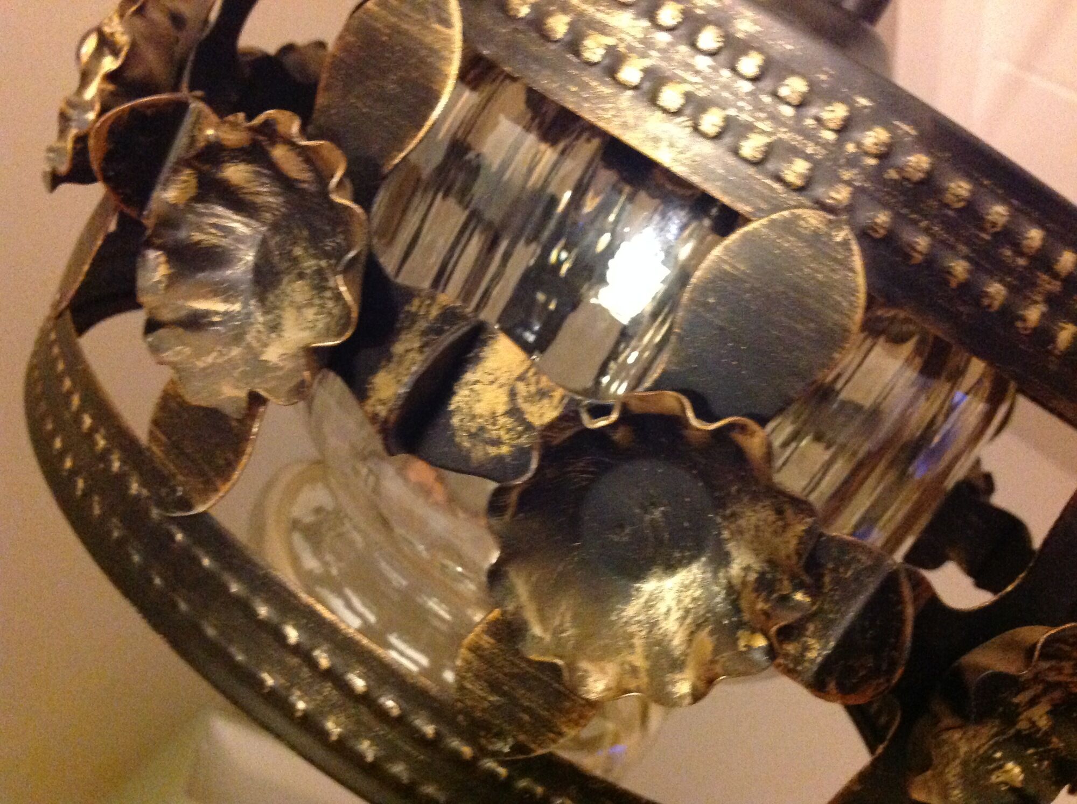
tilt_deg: -13.0
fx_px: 1087
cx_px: 538
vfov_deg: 40.6
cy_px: 402
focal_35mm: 35
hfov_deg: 52.7
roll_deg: -32.4
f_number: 2.4
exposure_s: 1/15
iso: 800
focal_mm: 4.28
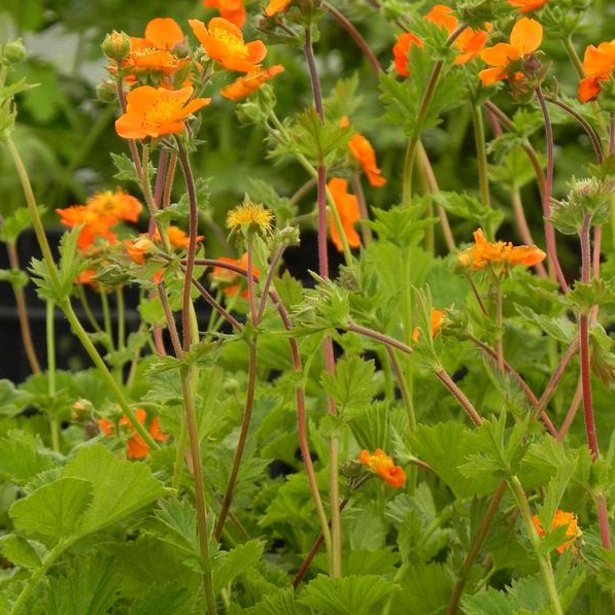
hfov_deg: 7.0
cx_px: 307
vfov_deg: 7.0
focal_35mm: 251
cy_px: 317
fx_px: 5045
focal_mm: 37.7
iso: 160
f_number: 4.5
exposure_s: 1/500
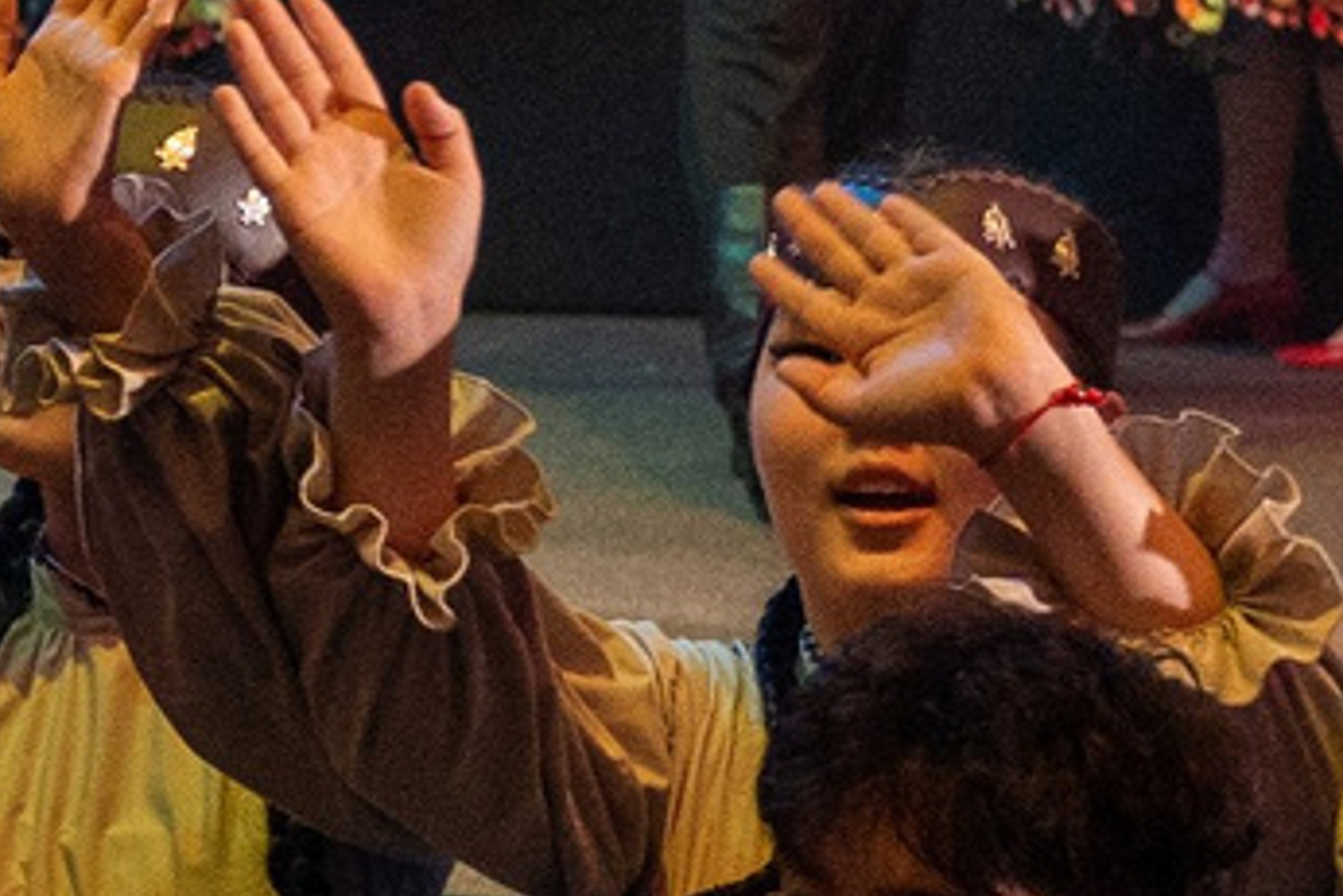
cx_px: -1622
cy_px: -122
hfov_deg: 9.1
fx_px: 7725
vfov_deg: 6.6
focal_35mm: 207
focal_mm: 28
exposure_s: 1/320
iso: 2500
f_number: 2.8
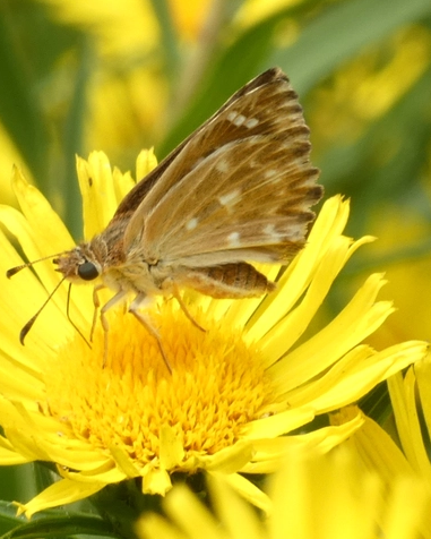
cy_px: 271
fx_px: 3953
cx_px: 184
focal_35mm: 248
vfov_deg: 7.8
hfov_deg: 6.2
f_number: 5.5
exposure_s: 1/250
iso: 80
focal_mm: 33.9
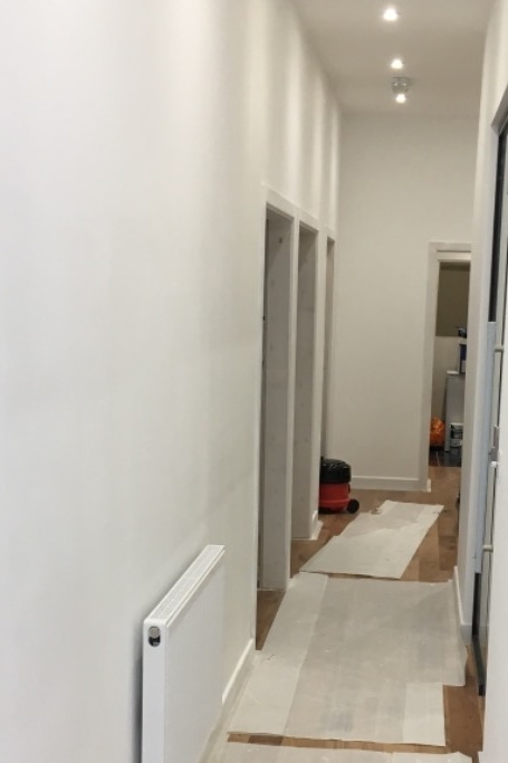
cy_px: 475
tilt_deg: -11.0
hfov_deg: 25.3
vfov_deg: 37.3
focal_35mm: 53
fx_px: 1122
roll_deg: -2.1
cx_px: 347
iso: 32
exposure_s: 1/33
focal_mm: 4.15
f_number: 2.2
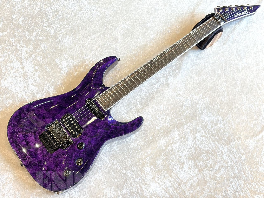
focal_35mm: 52
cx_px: 132
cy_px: 99
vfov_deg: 28.0
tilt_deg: -67.9
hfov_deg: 36.8
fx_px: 397
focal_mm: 5.96
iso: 200
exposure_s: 1/40
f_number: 1.6
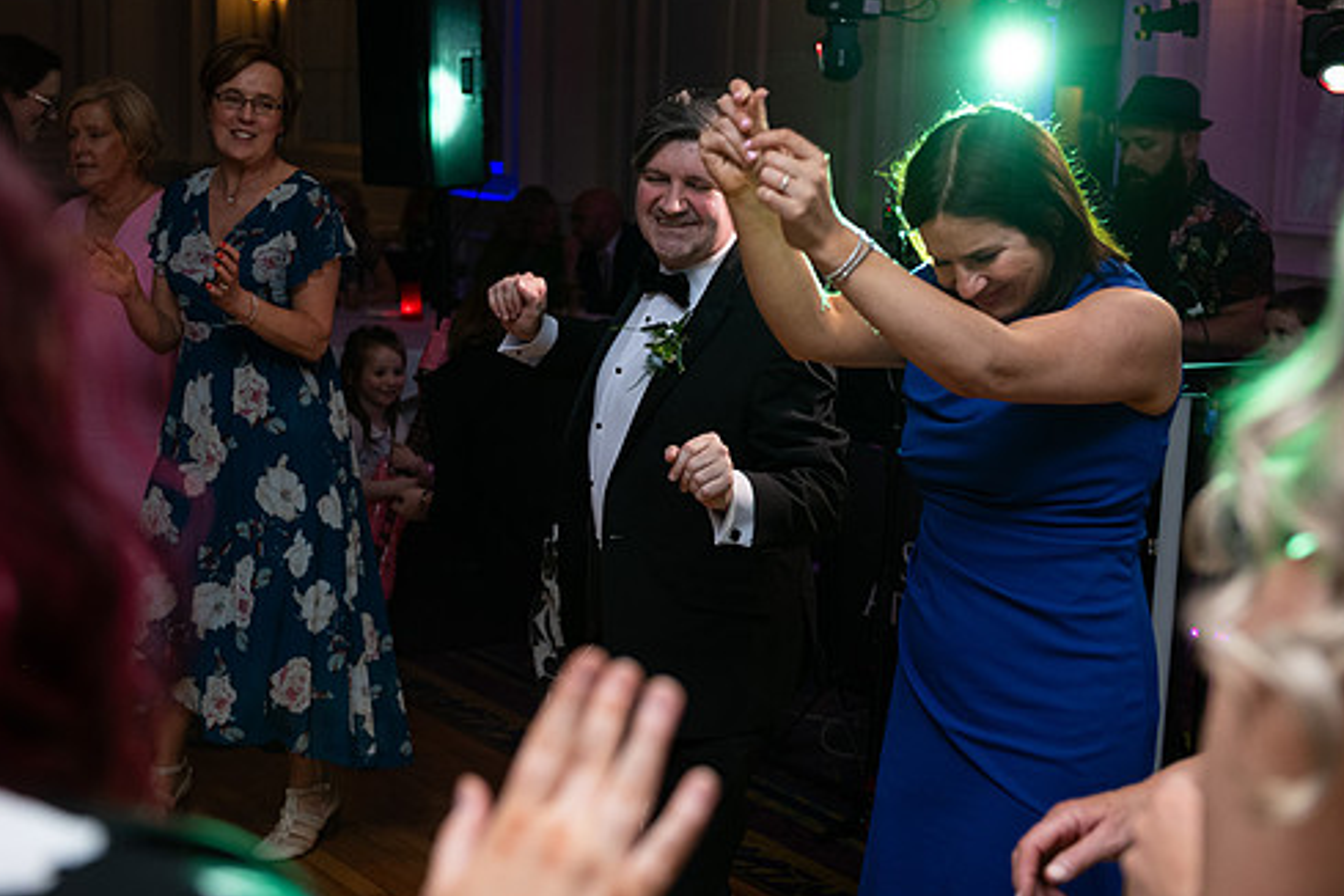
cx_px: 687
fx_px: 2128
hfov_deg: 35.1
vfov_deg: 23.8
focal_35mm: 57
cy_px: 383
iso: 640
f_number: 3.5
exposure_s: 1/160
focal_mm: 48
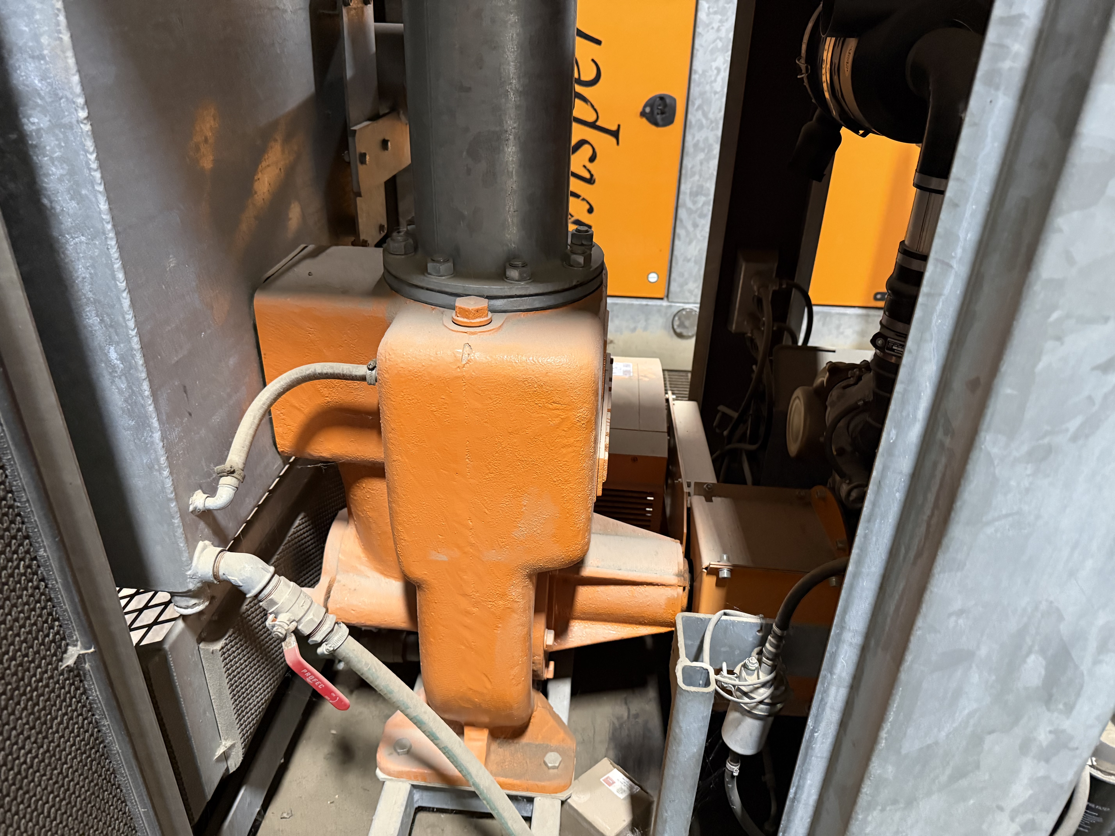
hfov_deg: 71.6
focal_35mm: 24
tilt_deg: -28.8
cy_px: 418
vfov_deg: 56.8
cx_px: 558
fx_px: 773
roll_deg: -1.9
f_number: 1.78
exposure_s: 1/49
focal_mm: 6.76
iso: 800
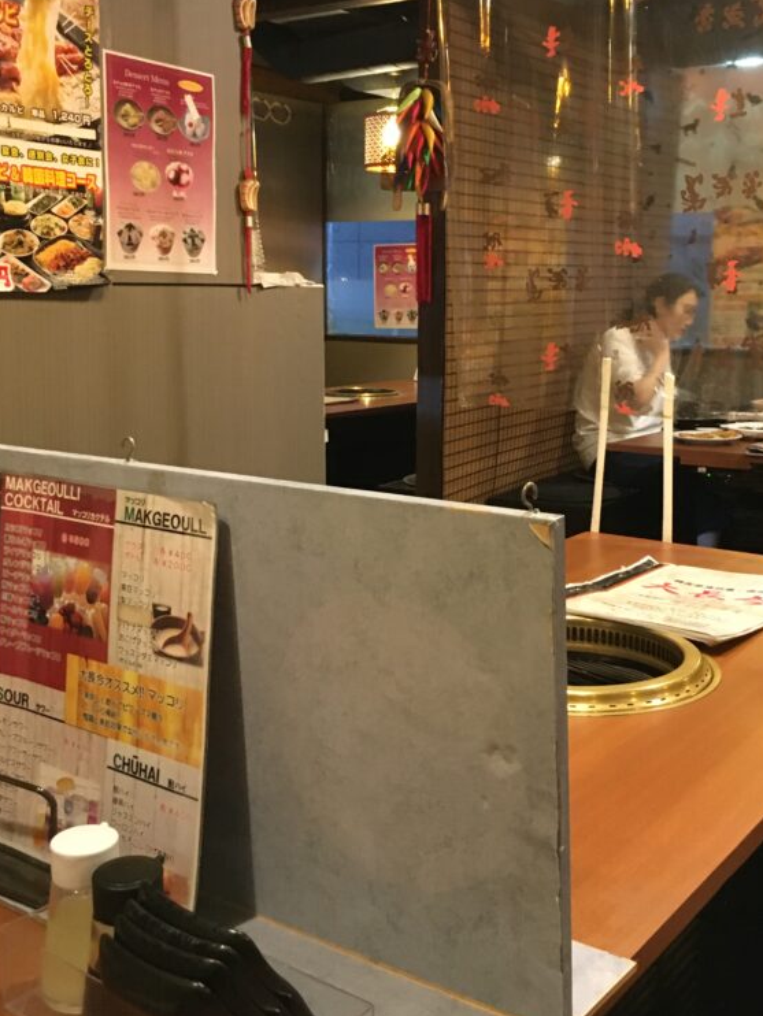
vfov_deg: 46.6
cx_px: 429
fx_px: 1175
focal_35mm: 40
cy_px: 430
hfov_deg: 35.9
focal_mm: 4.15
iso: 250
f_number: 2.2
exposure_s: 1/15
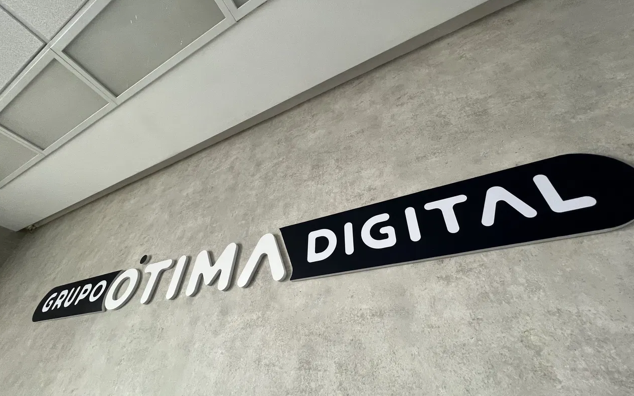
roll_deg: -2.6
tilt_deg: +35.5
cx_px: 318
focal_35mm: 14
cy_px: 220
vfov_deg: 78.3
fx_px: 242
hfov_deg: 105.3
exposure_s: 1/120
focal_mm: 1.57
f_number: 1.8
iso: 200
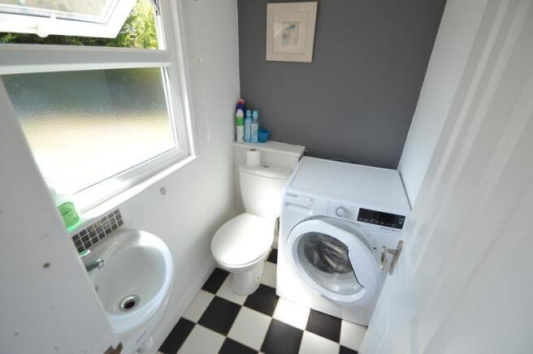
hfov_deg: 100.4
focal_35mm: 15
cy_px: 177
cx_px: 266
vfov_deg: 77.2
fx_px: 222
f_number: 3.5
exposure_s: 1/50
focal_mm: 10
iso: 100
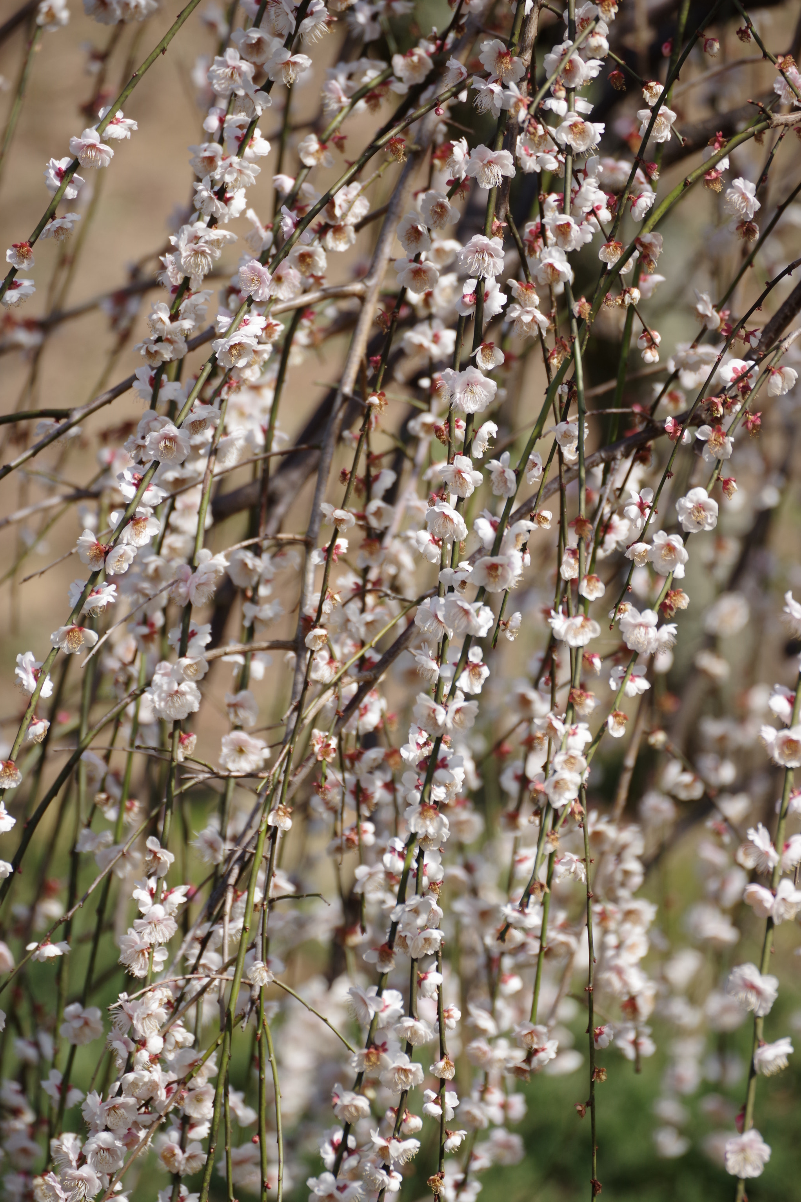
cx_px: 400
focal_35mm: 451
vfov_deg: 4.6
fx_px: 15053
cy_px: 602
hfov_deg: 3.0
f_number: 6.3
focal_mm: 300
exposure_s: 1/400
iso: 200
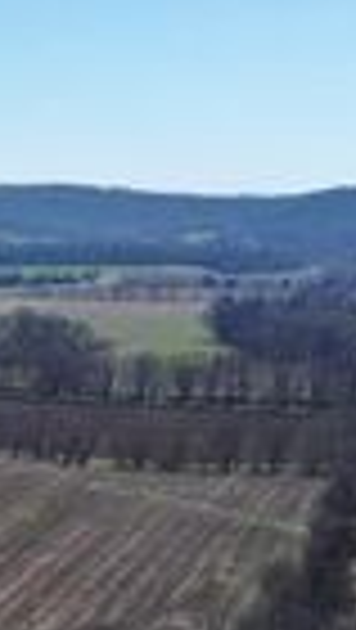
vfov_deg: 20.0
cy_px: 560
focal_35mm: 105
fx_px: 1758
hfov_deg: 9.8
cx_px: -581
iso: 100
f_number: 5
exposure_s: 1/640
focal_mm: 10.26
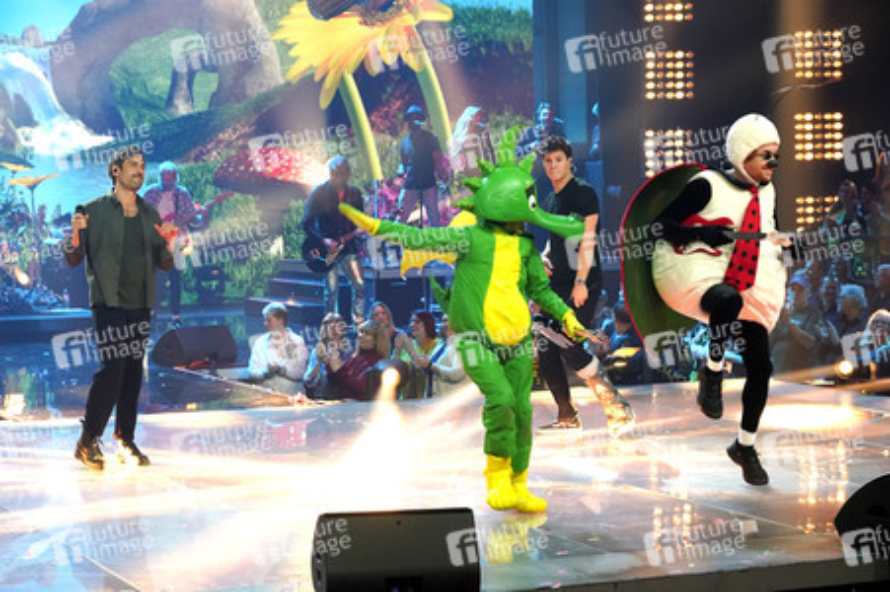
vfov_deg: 17.5
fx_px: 1927
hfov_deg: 26.0
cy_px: 296
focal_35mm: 78
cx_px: 445
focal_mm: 78
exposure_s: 1/160
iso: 3200
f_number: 5.6
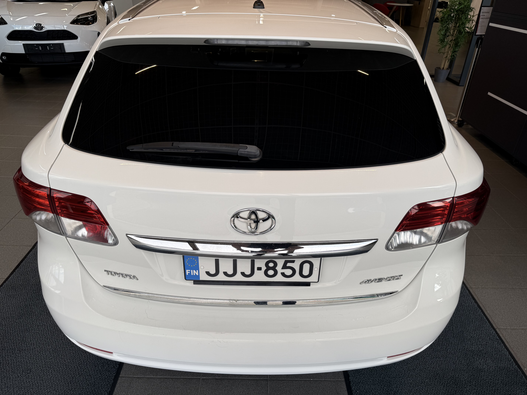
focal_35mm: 24
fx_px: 365
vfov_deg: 56.8
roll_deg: -1.9
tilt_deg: -30.8
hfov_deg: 71.6
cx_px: 264
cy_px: 198
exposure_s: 1/593
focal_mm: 6.76
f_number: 1.78
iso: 80
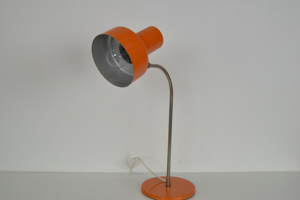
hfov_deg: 53.1
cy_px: 100
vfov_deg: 36.9
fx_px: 300
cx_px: 150
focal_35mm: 36
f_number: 10
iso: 1600
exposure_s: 1/400
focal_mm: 24
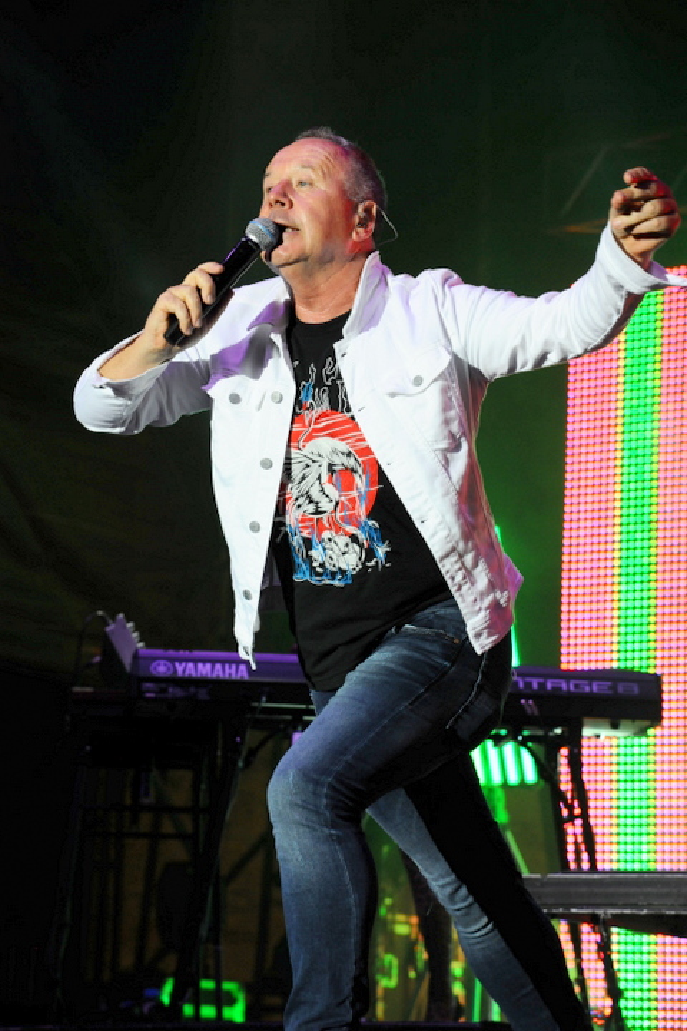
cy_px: 516
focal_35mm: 120
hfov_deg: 11.4
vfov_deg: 17.1
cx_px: 344
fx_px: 3435
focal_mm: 120
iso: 1600
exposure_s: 1/125
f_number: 6.3
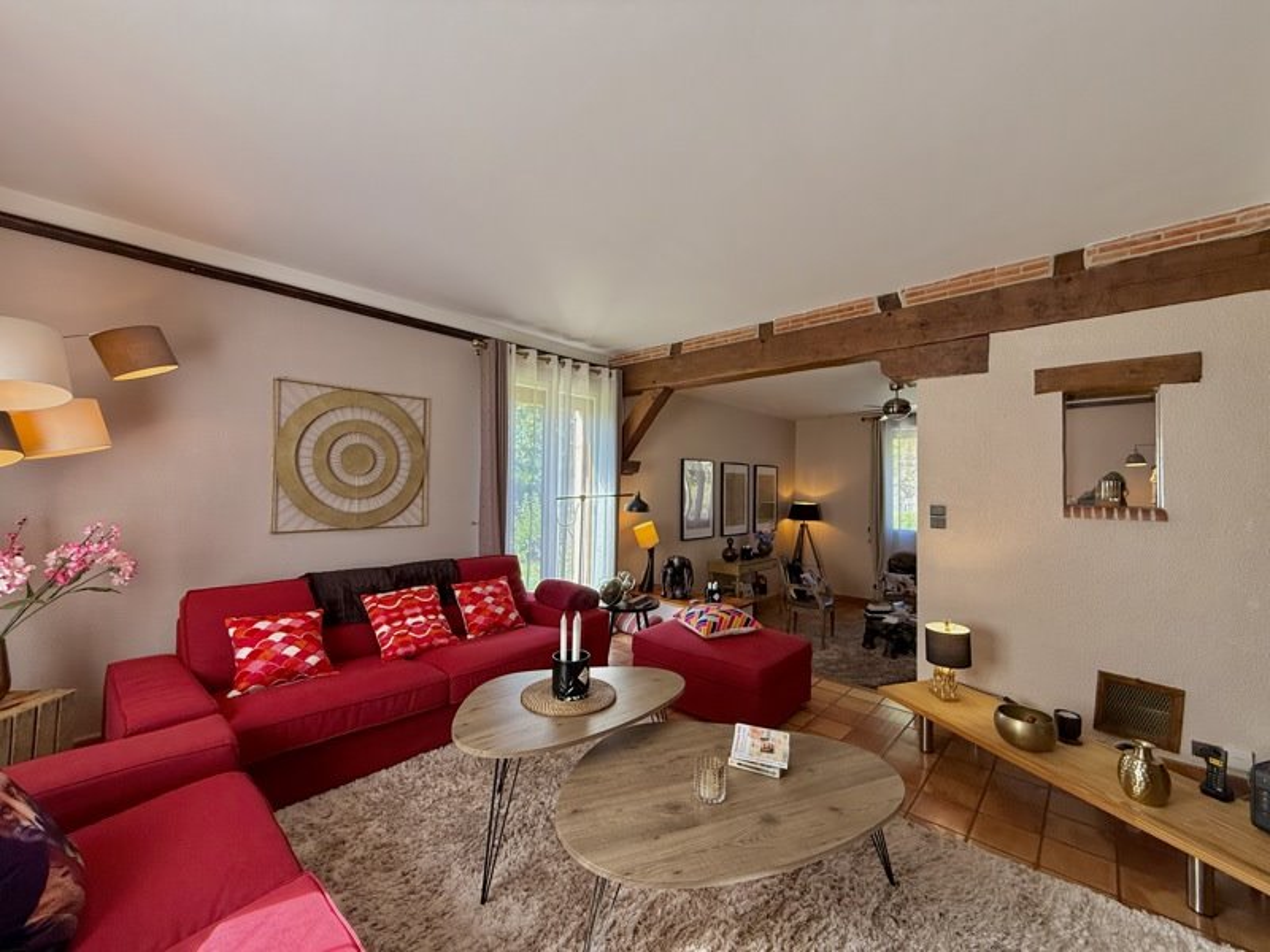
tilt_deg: +0.7
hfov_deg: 102.1
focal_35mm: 14
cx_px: 635
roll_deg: -0.9
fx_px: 514
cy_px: 476
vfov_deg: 85.7
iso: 125
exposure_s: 1/99
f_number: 2.2
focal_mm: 2.22
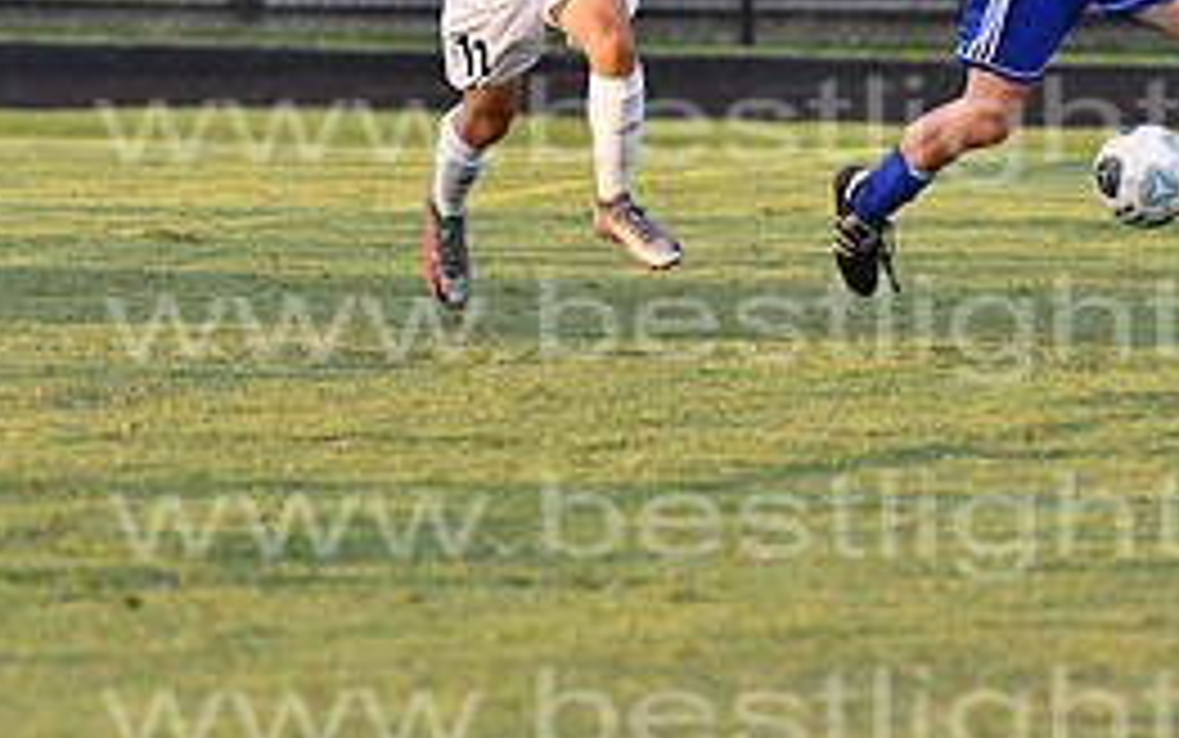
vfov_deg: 1.3
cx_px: 1125
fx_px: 32595
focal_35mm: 1014
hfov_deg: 2.1
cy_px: 34
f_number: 4.5
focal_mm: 300
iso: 1600
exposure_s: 1/1000
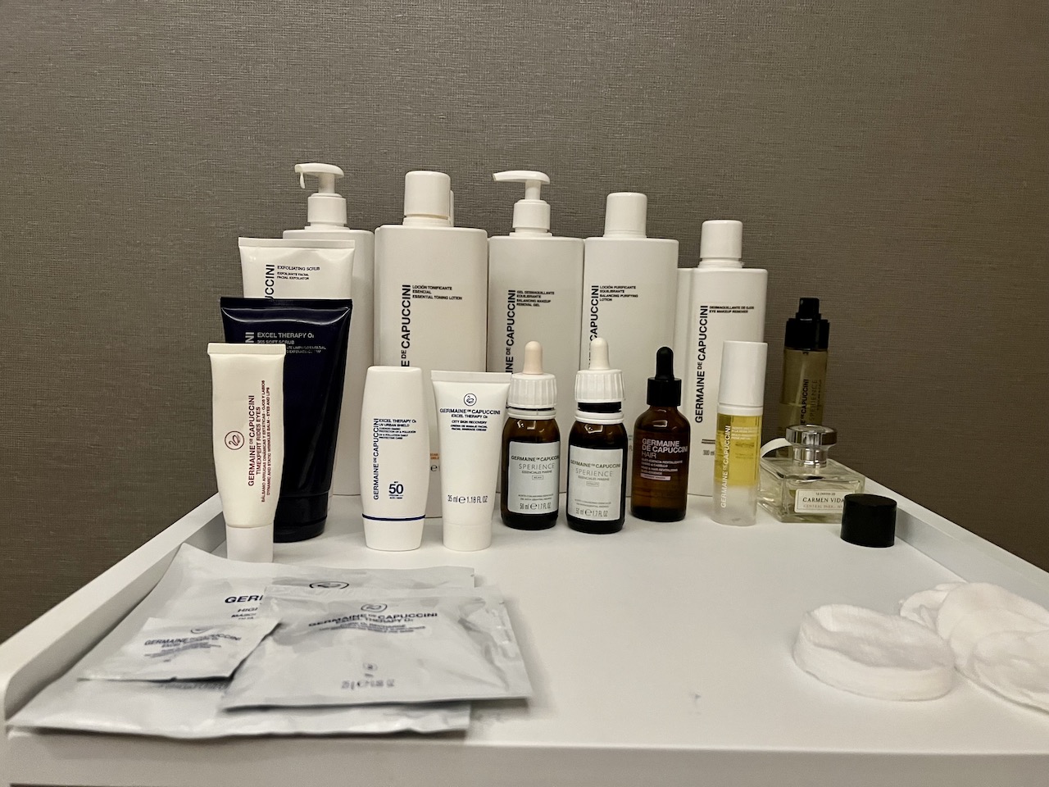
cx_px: 524
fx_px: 788
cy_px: 394
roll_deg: -1.1
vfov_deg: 53.1
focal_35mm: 26
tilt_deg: -8.0
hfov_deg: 67.3
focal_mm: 5.7
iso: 640
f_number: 1.5
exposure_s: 1/31
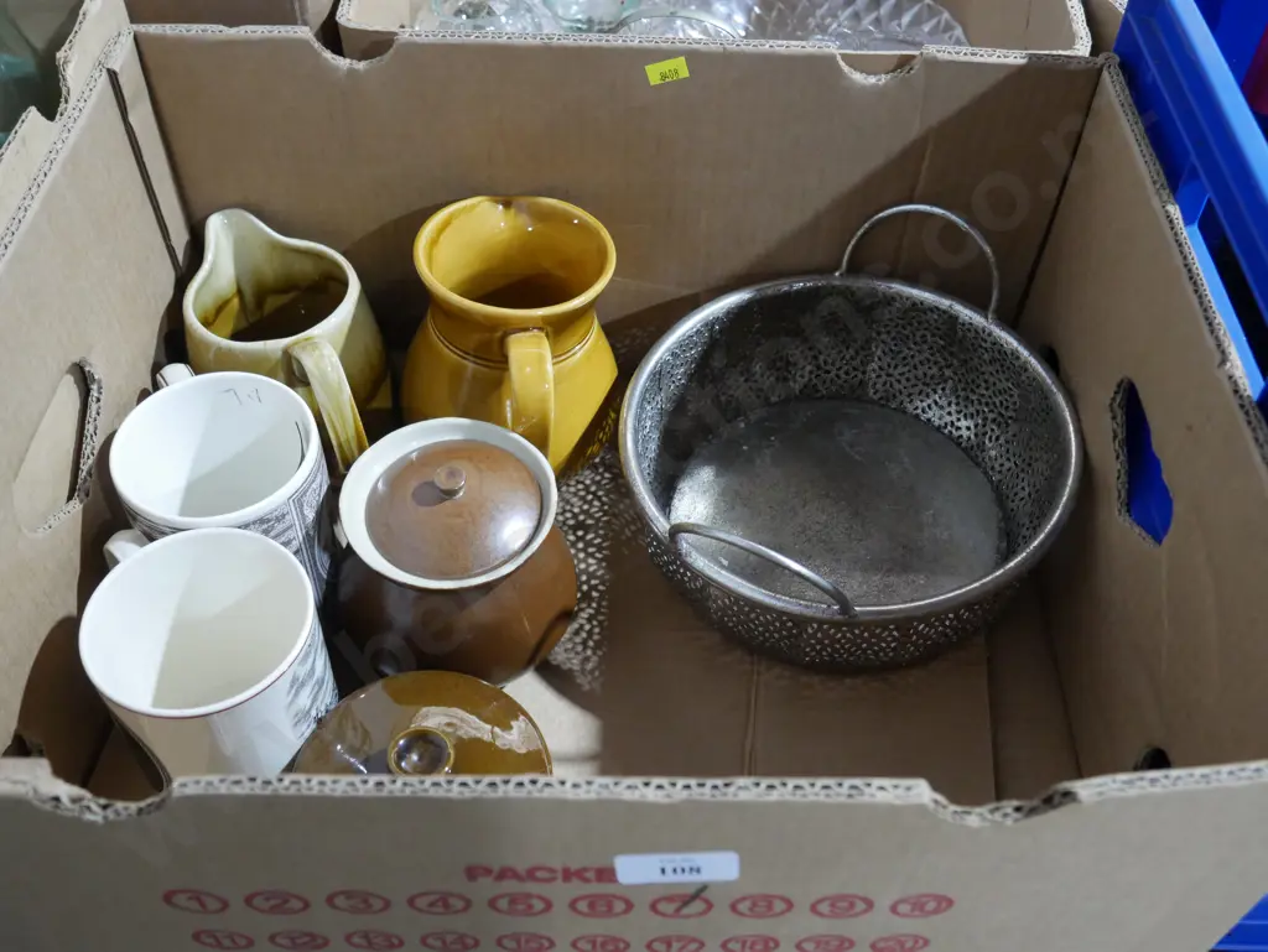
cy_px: 476
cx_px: 634
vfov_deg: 41.8
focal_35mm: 34
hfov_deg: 53.9
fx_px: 1246
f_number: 4
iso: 2000
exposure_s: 1/60
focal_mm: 17
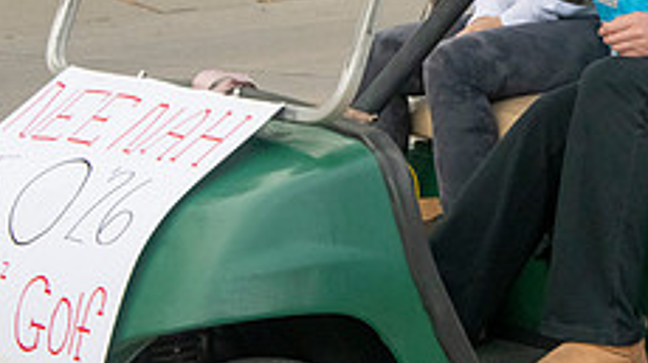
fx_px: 4172
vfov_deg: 5.0
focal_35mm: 243
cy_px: -131
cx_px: 637
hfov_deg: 8.8
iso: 3200
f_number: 11
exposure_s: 1/400
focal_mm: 92
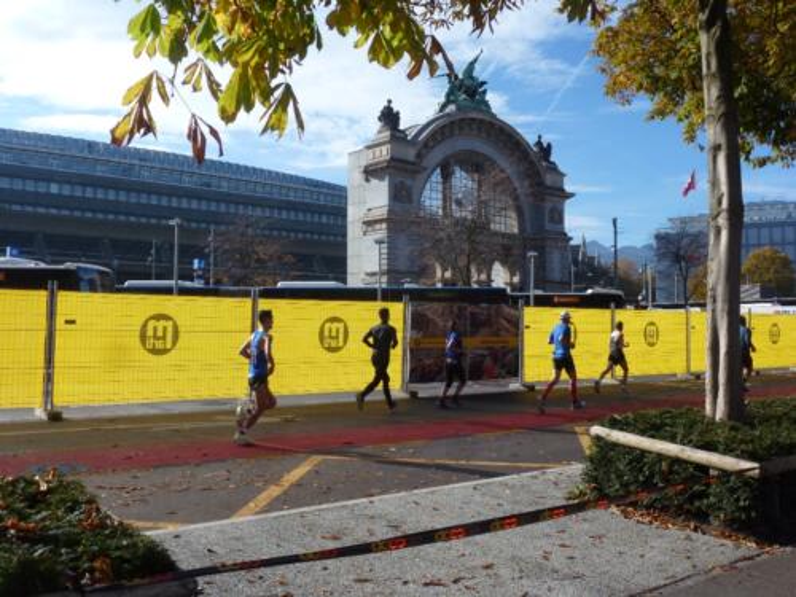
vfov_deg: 39.7
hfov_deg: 51.4
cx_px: 398
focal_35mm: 36
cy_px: 298
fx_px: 828
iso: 100
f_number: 4
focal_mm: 6.4
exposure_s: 1/640
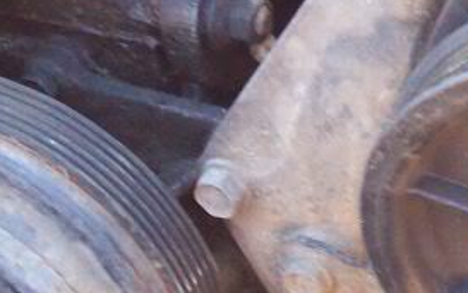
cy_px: 105
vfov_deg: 8.9
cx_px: 490
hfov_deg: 14.0
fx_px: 1876
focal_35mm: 147
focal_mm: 6.2
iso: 200
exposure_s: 1/90
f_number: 2.8
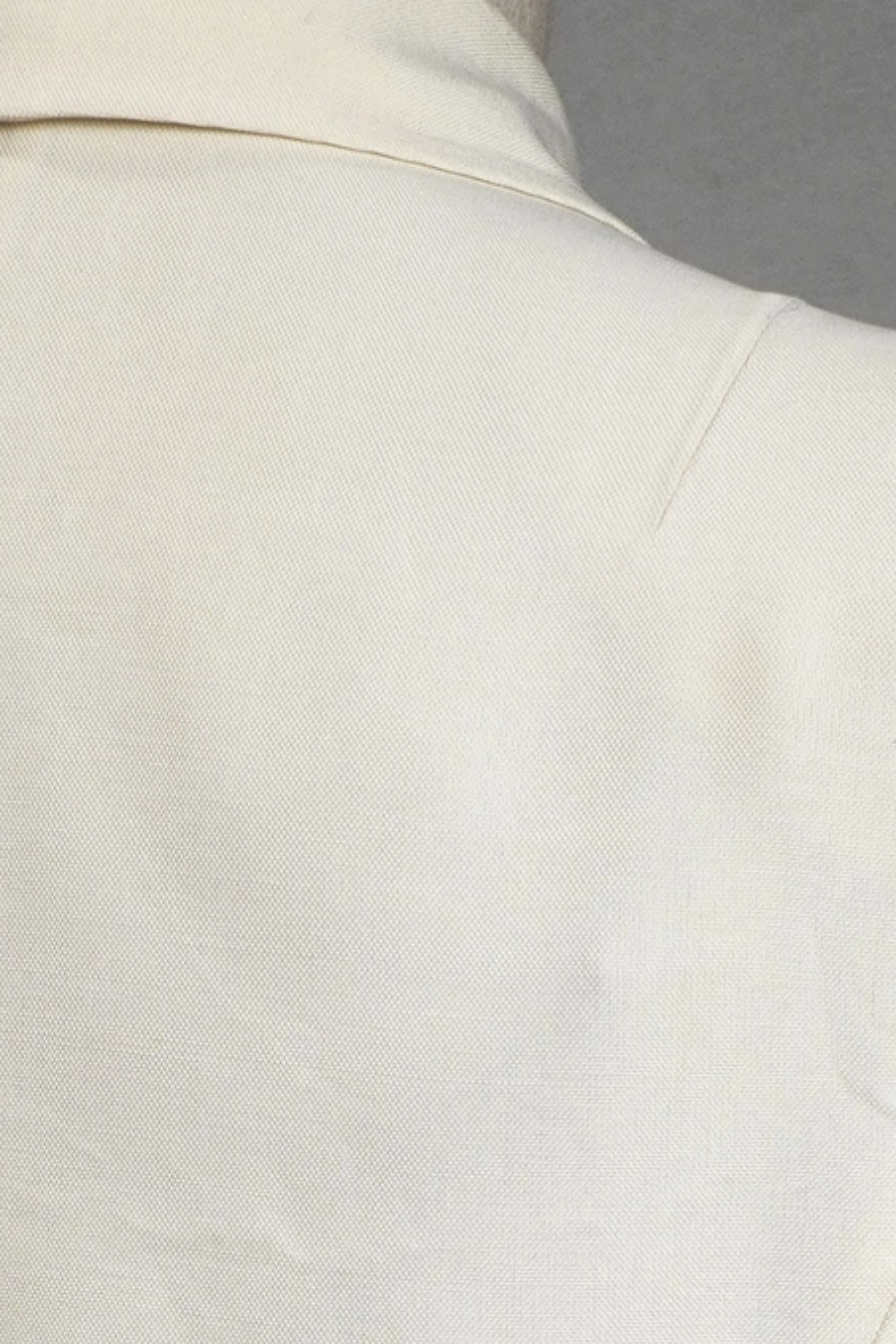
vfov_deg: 9.6
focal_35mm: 204
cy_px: 2317
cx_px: 389
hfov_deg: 6.7
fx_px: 7615
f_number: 10
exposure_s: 1/50
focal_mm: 32
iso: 400
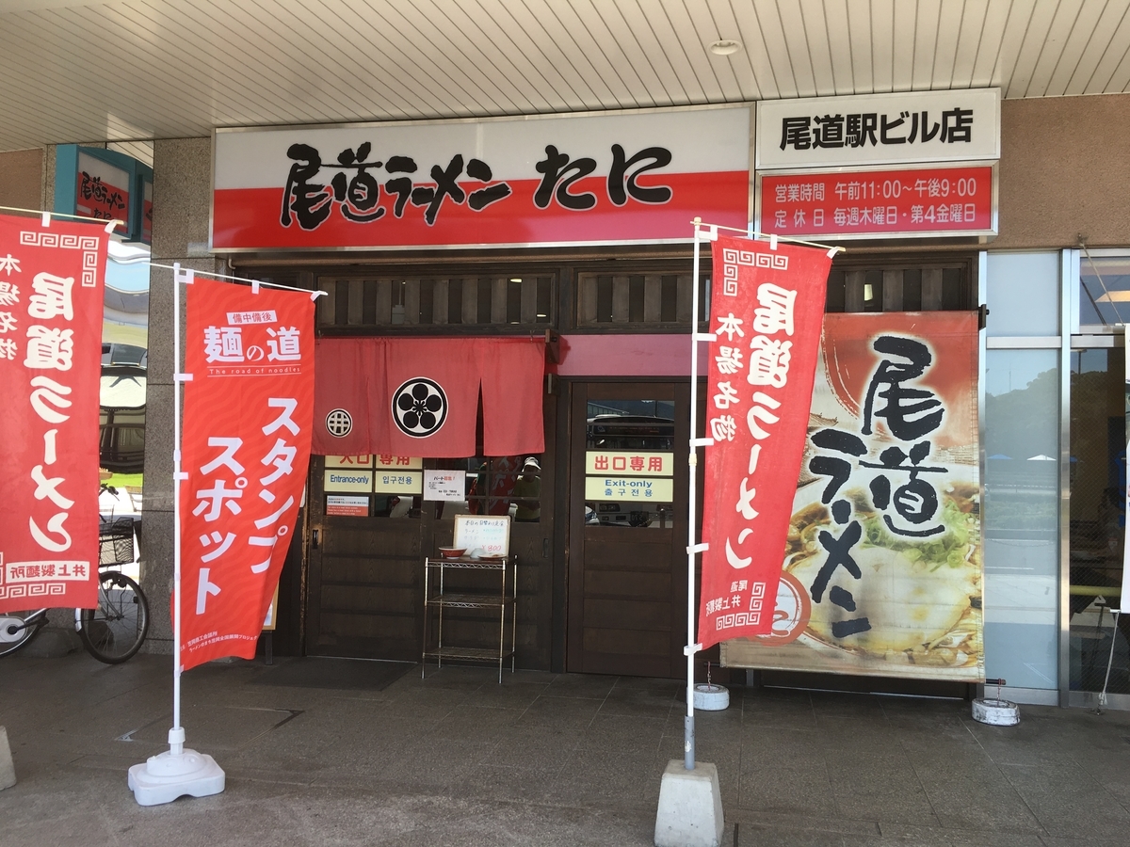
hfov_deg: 61.7
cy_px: 424
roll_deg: -1.3
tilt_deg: +2.9
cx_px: 565
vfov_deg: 48.2
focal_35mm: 29
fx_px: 947
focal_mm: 4.15
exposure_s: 1/371
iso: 25
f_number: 2.2
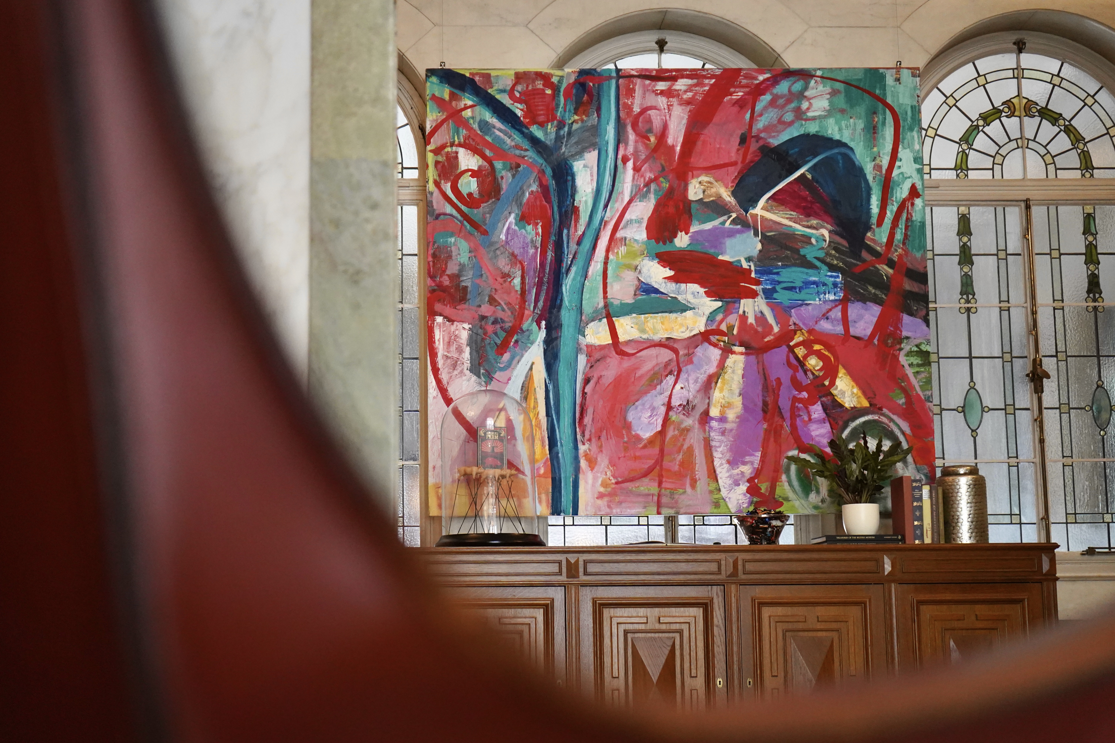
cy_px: 372
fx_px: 1332
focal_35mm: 43
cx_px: 558
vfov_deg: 31.2
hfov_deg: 45.4
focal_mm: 43
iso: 6400
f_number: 4.5
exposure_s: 1/160
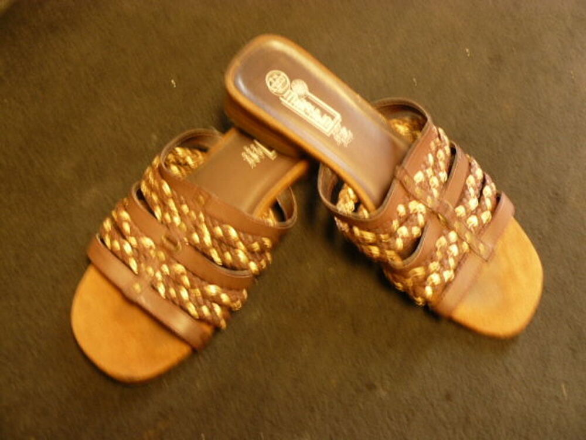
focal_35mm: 36
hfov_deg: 51.4
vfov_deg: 39.7
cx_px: 293
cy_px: 220
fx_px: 609
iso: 100
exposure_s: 1/4
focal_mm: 6
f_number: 2.8
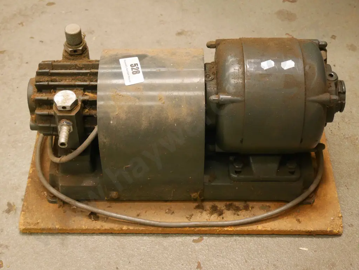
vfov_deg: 24.4
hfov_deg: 32.2
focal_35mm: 60
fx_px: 623
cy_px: 135
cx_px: 180
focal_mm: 30
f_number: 5.6
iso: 3200
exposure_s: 1/50
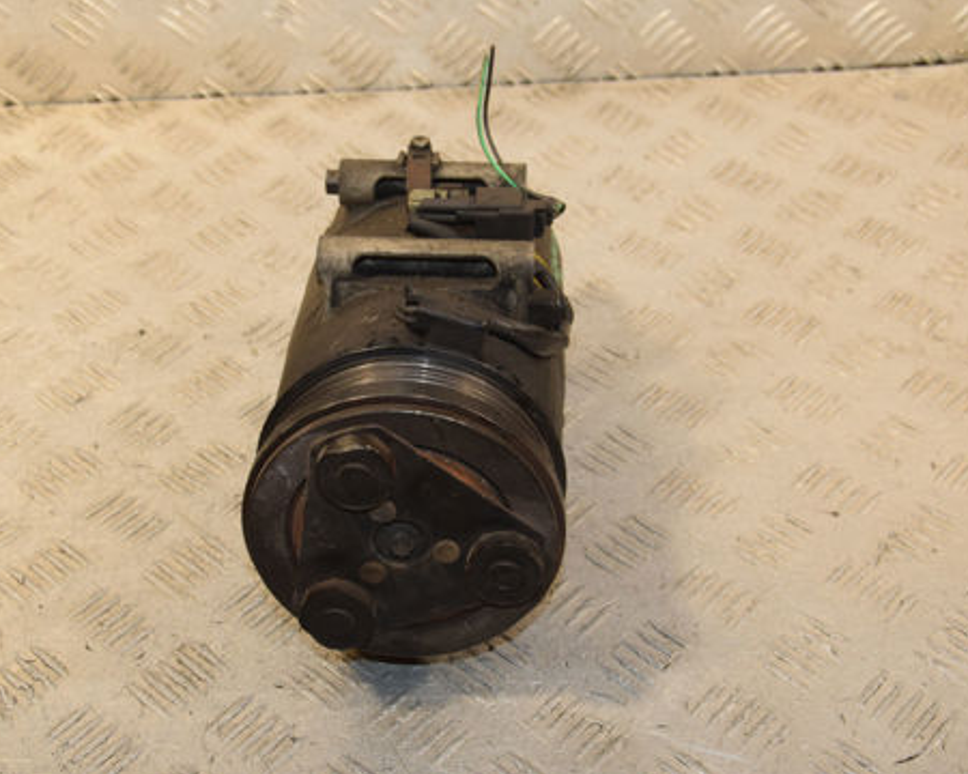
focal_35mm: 64
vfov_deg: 23.8
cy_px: 353
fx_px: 1834
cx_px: 447
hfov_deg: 29.6
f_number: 6.3
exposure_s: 1/200
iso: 800
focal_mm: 32
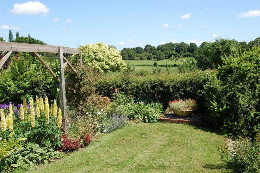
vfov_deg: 39.9
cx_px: 130
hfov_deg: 57.3
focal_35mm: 33
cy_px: 86
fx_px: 238
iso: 200
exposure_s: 1/250
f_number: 8
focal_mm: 22
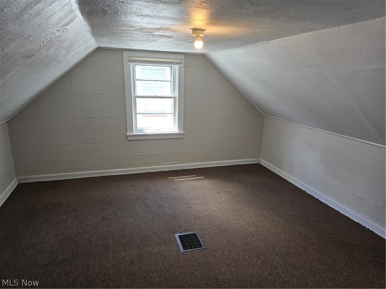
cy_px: 144
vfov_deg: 58.9
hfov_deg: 73.9
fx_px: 256
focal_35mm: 23
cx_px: 193
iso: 80
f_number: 1.7
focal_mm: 6.3
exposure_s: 1/120
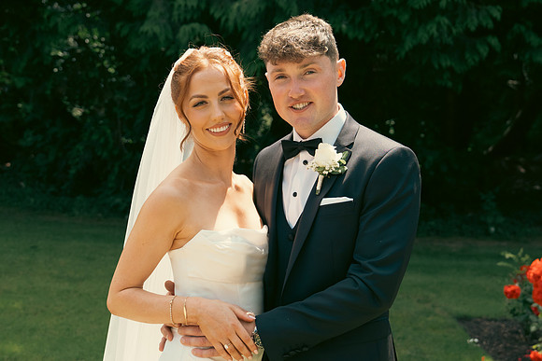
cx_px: 271
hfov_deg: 38.9
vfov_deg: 26.5
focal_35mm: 51
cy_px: 180
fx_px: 768
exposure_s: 1/1600
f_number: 3.5
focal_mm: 34
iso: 500
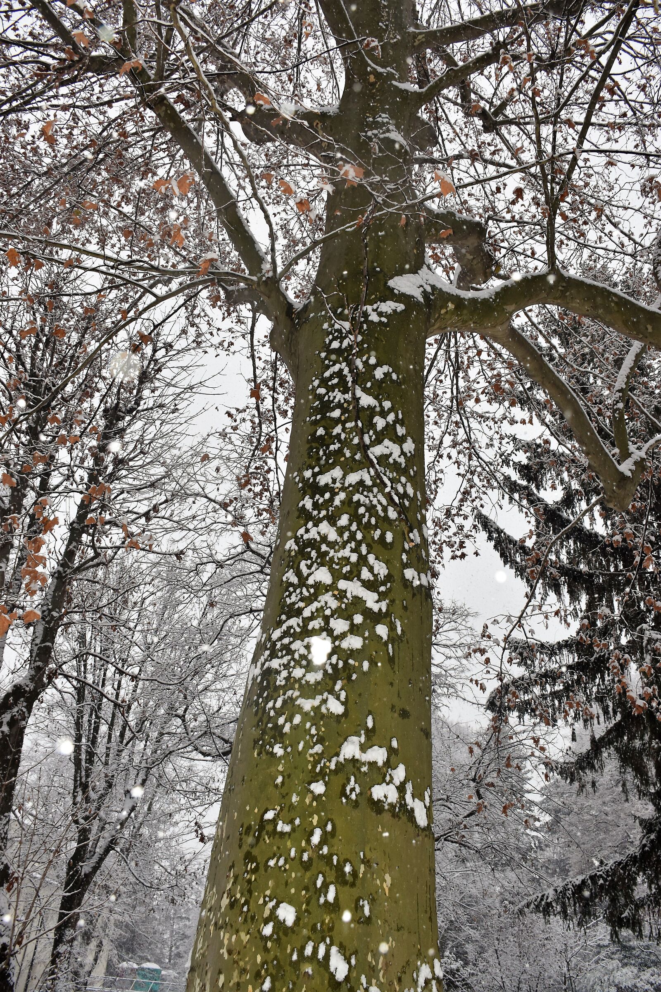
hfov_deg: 47.9
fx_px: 744
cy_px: 496
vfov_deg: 67.4
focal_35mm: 27
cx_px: 330
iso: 450
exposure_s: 1/125
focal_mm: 18
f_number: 5.6
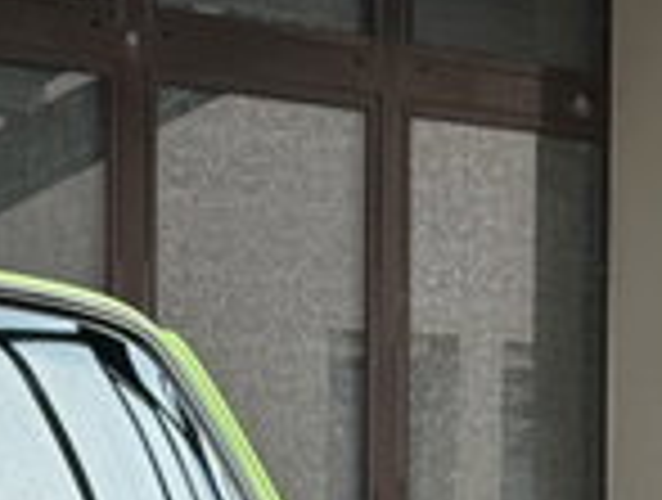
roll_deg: +0.7
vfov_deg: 5.8
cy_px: 982
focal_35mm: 250
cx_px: -378
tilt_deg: -2.9
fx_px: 4793
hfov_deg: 7.7
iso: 64
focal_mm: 6.76
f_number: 1.78
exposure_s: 1/802
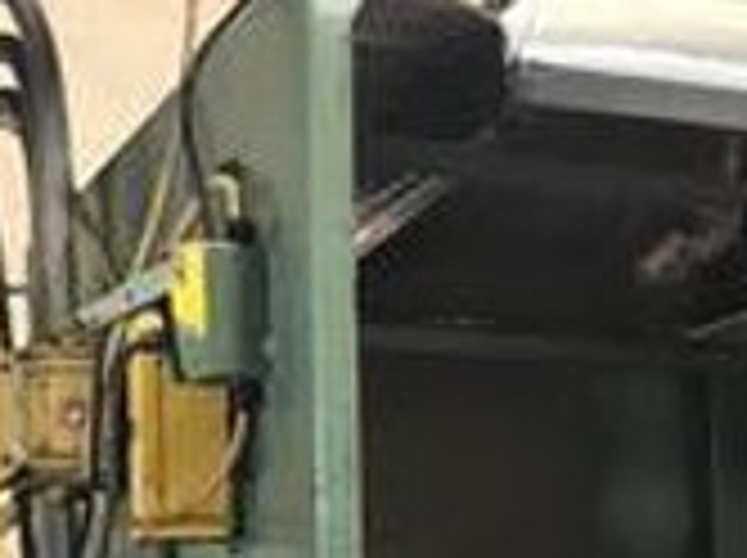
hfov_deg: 13.4
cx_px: 1251
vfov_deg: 10.7
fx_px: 2909
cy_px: 774
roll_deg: +0.2
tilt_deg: -0.4
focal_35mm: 135
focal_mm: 3.99
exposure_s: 1/15
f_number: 1.8
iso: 40
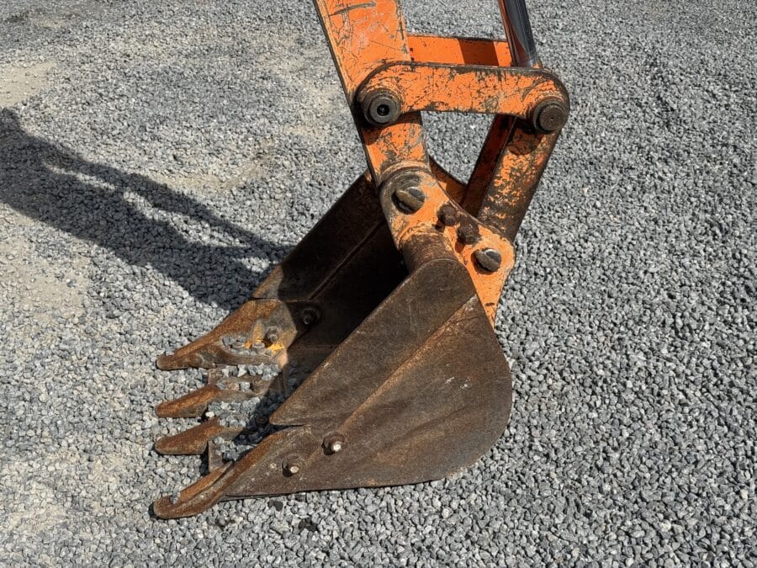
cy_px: 284
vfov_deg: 30.3
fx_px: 1050
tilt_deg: -30.9
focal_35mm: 48
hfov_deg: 39.7
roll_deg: -0.1
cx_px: 378
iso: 64
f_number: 1.78
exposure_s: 1/3425
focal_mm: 6.76
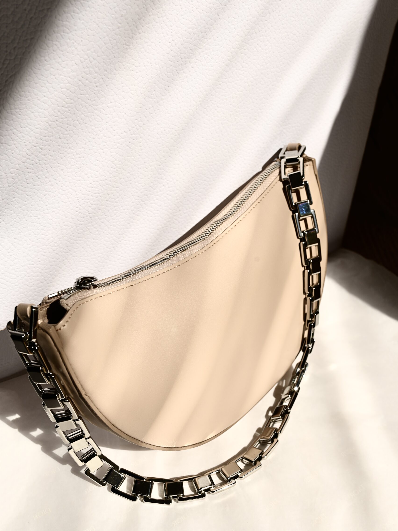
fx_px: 583
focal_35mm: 38
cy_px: 299
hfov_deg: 37.7
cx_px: 199
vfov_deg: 48.9
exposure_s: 1/640
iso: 100
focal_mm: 35
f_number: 10
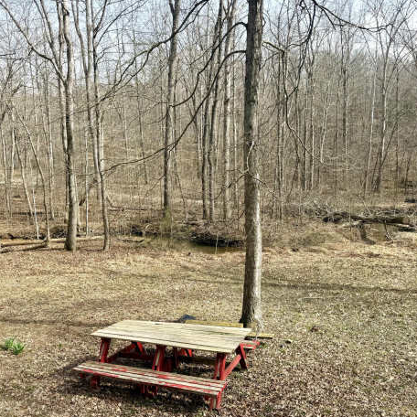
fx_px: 422
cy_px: 219
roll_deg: +1.7
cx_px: 208
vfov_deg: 52.5
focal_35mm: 31
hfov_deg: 52.5
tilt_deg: -6.3
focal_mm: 6.76
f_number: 1.78
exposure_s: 1/1901
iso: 80
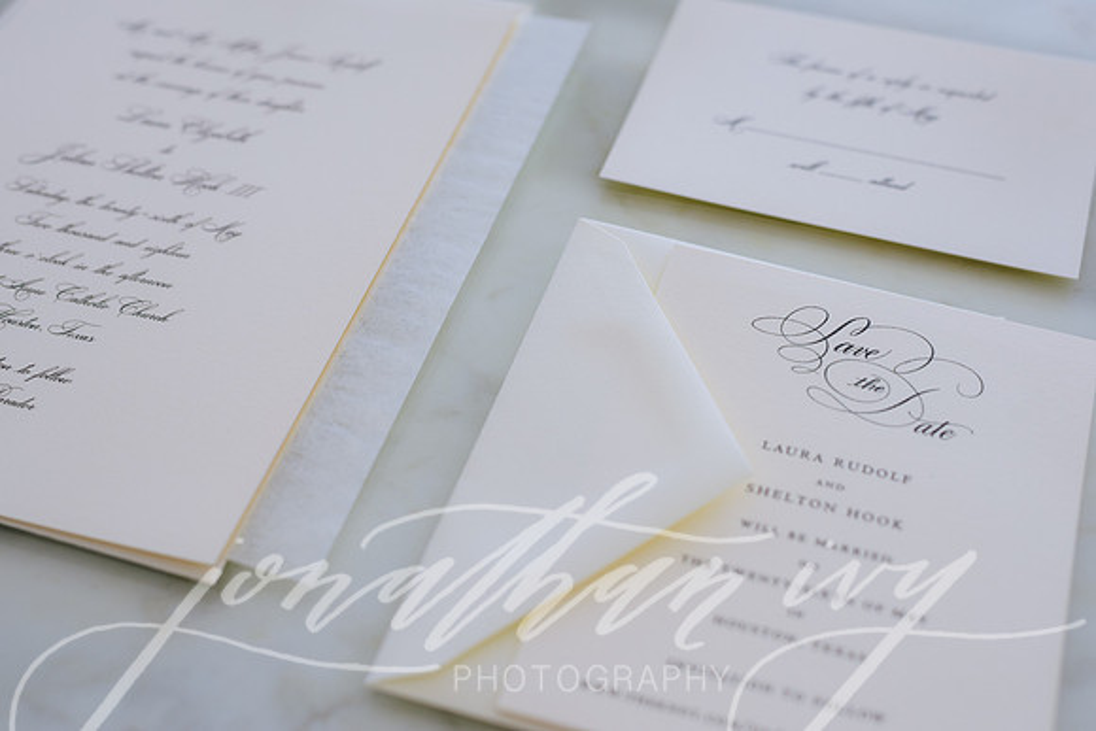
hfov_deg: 39.6
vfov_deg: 27.0
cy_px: 366
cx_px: 548
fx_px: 1523
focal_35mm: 50
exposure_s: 1/160
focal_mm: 50
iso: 640
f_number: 4
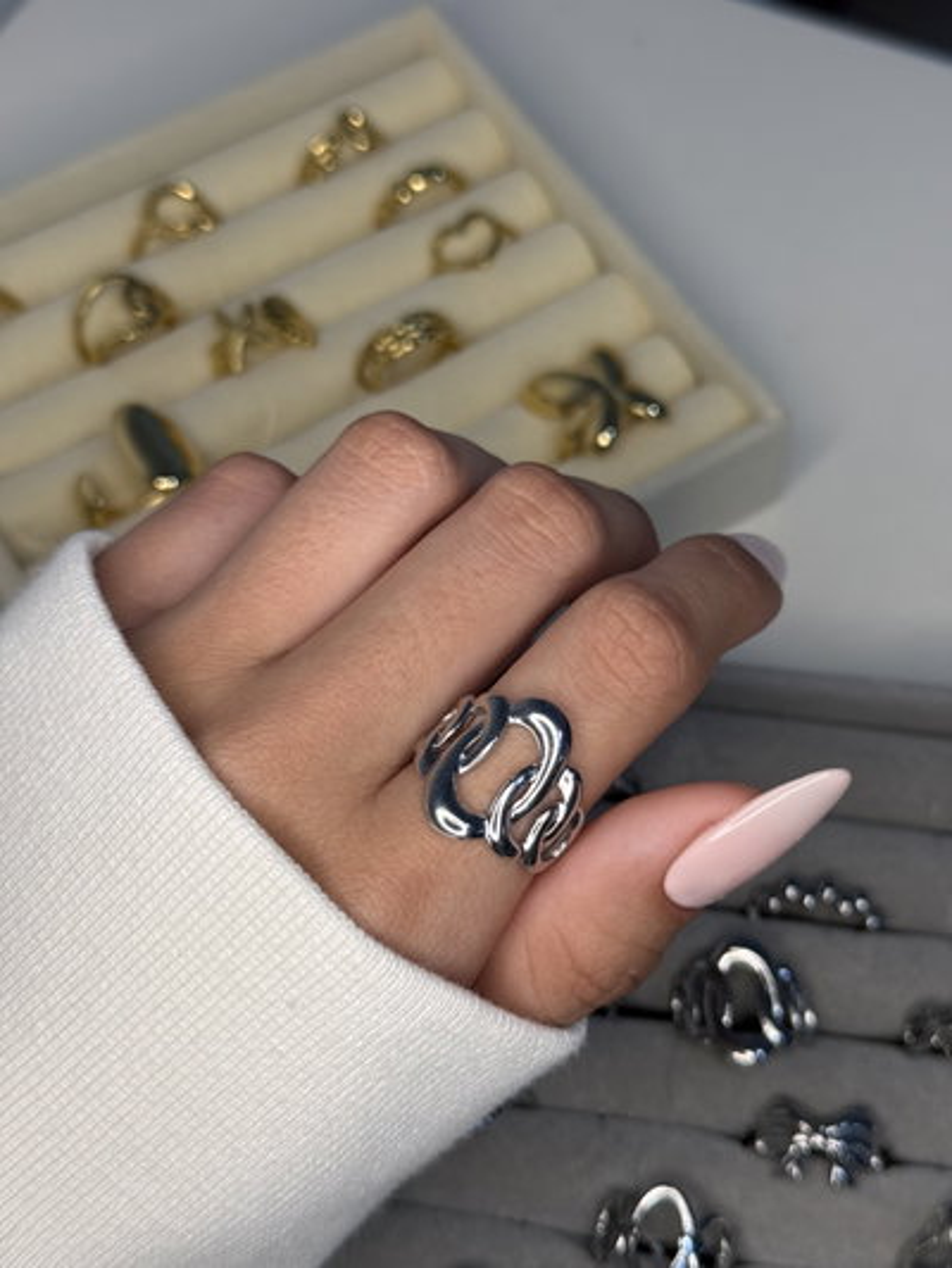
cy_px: 634
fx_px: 1759
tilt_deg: -59.4
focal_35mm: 48
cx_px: 476
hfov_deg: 30.3
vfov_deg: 39.6
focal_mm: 6.76
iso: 80
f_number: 1.78
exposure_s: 1/101
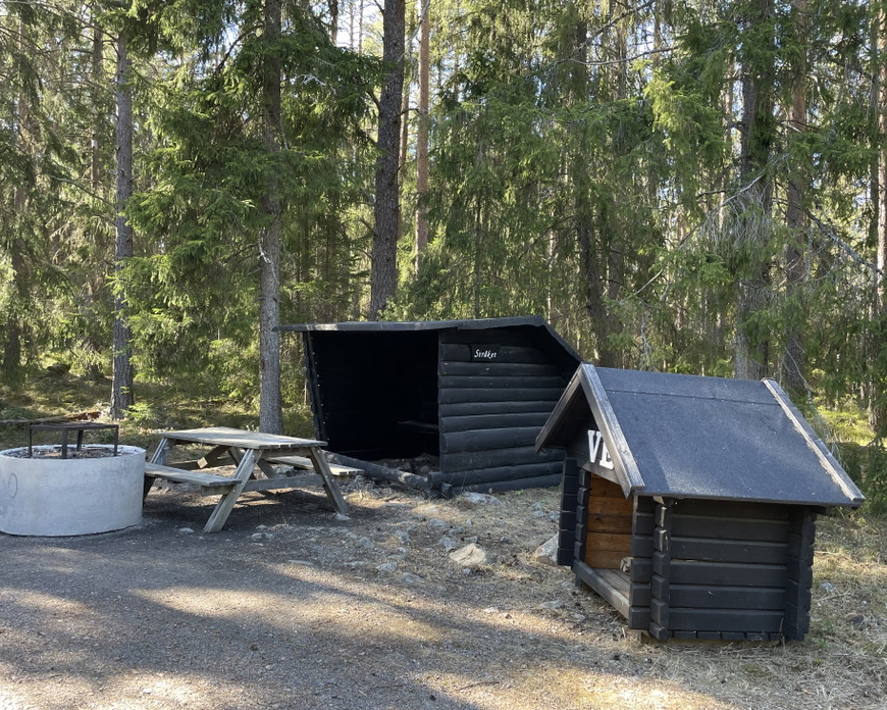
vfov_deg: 51.5
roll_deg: -0.8
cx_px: 404
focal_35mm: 28
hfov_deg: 62.1
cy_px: 364
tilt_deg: +0.6
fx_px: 735
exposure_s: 1/121
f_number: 1.6
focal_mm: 4.2
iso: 64
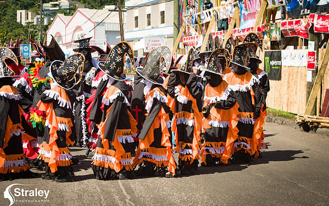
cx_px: 164
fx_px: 646
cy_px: 99
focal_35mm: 72
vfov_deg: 18.1
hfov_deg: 28.6
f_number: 8
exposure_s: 1/200
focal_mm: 70
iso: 100
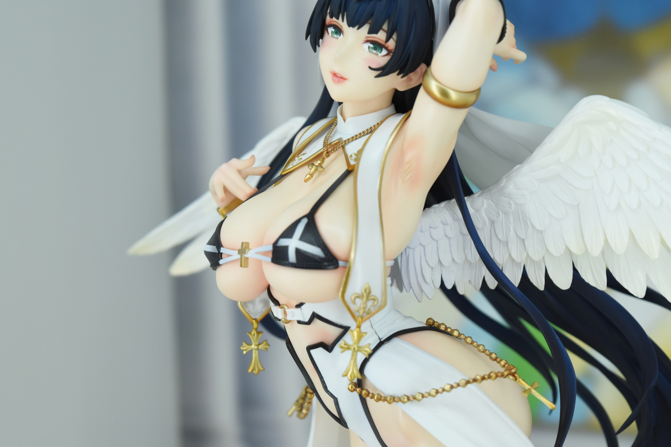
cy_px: 224
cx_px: 336
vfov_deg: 18.2
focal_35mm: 75
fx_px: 1398
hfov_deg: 27.0
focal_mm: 50
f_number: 8
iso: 640
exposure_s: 1/250
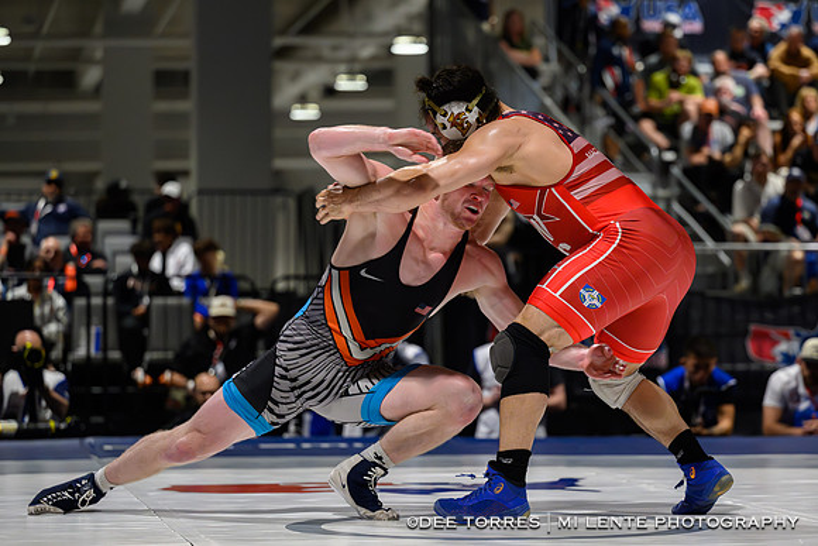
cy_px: 288
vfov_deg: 11.5
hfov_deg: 17.1
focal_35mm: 119
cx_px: 453
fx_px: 2713
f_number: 2.8
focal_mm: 103
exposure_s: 1/800
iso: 5600
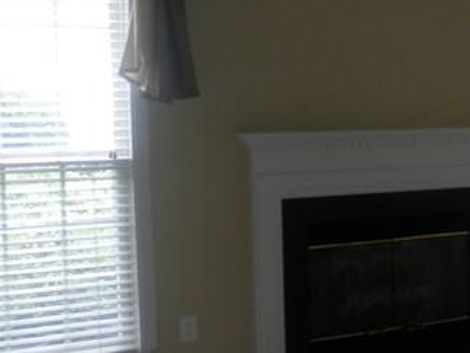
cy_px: 147
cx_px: 673
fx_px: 1073
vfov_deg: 18.6
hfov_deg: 21.4
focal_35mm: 79
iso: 80
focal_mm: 4.5
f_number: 3
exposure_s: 1/50
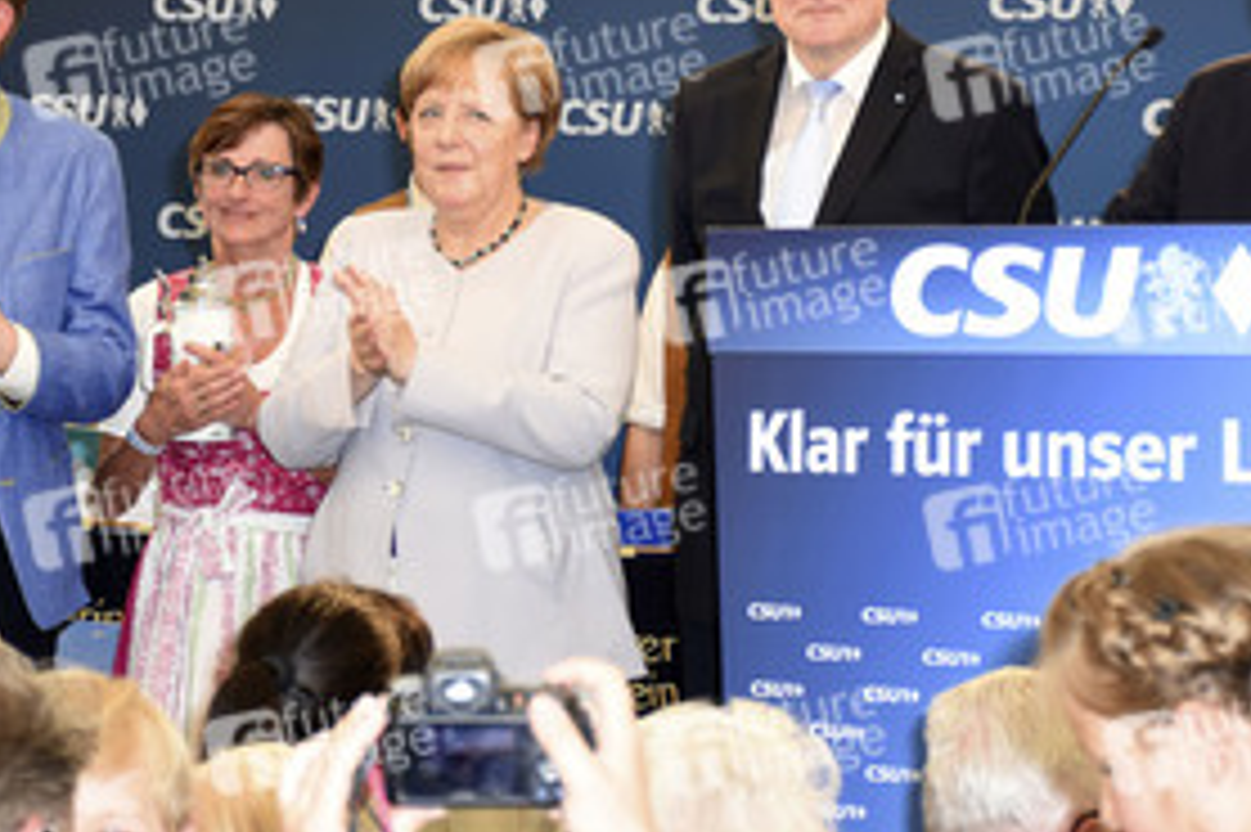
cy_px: 180
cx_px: 650
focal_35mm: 146
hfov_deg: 14.1
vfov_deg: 9.4
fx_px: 5070
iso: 500
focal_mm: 60
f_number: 5
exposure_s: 1/160
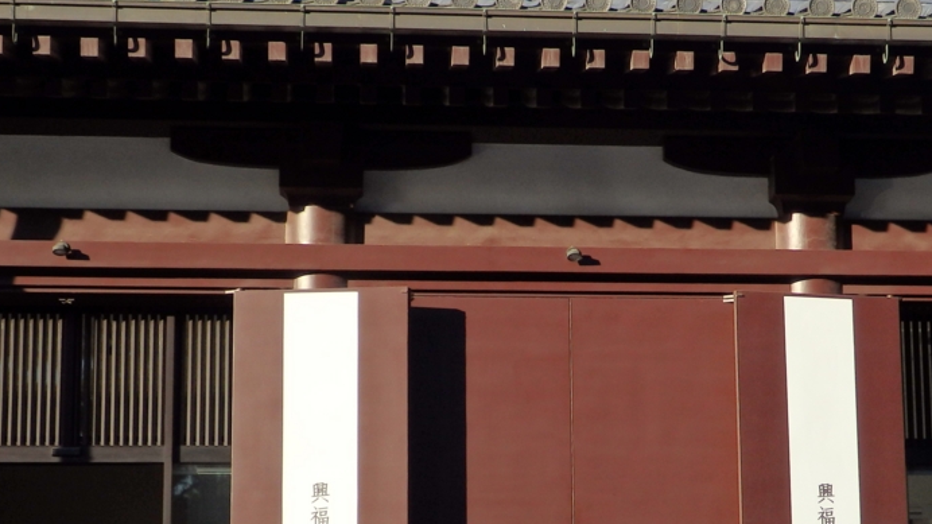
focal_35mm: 79
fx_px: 1952
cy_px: 438
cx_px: 524
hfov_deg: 26.8
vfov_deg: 15.2
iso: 125
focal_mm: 8.9
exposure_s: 1/640
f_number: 4
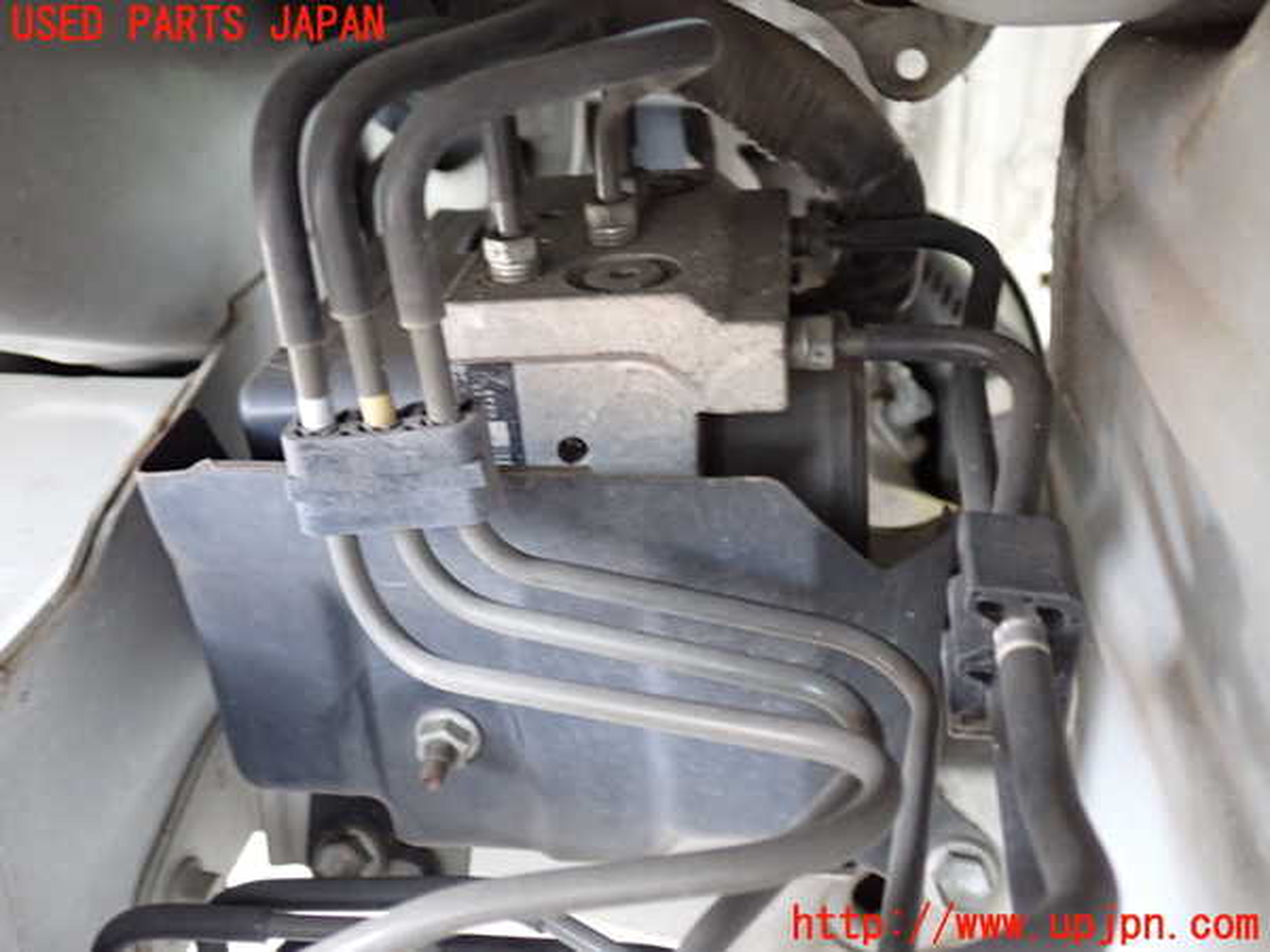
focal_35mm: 36
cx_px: 635
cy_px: 476
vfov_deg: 39.7
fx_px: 1321
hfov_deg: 51.4
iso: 800
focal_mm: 6.37
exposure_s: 1/30
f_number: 2.5
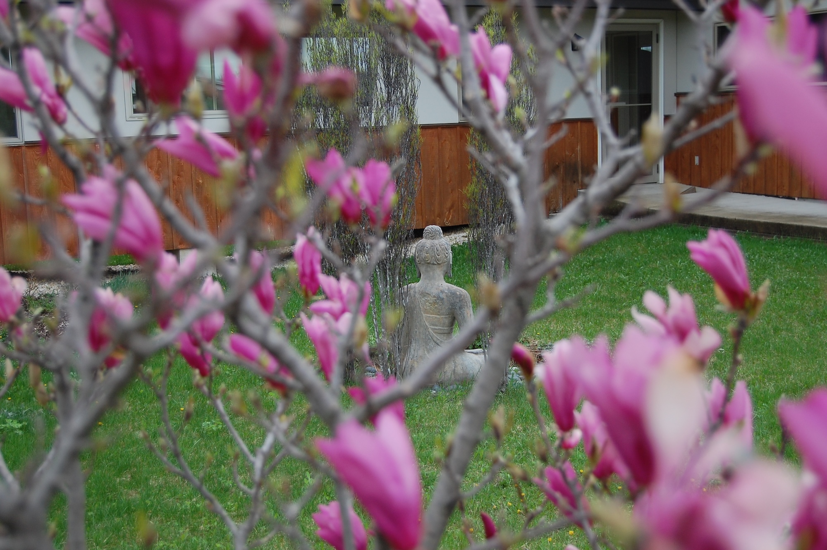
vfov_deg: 28.0
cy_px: 275
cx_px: 414
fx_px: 1102
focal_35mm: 48
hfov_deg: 41.1
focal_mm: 32
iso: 400
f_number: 4.5
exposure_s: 1/500
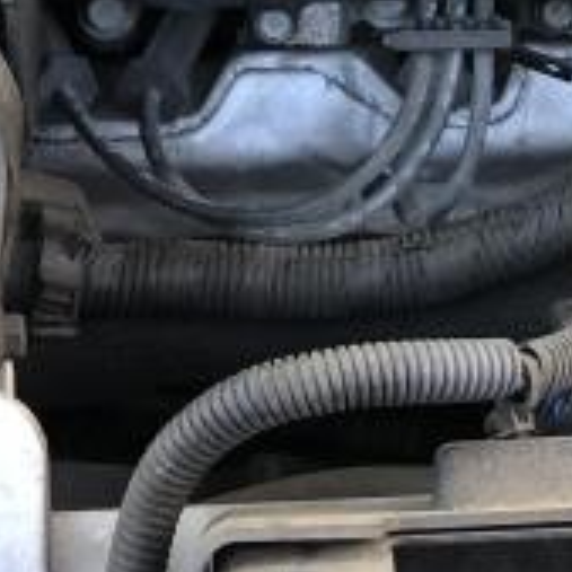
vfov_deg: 13.8
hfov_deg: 14.9
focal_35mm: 117
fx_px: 2187
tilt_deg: -54.4
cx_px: 345
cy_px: -345
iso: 32
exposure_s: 1/30
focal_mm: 3.99
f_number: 1.8
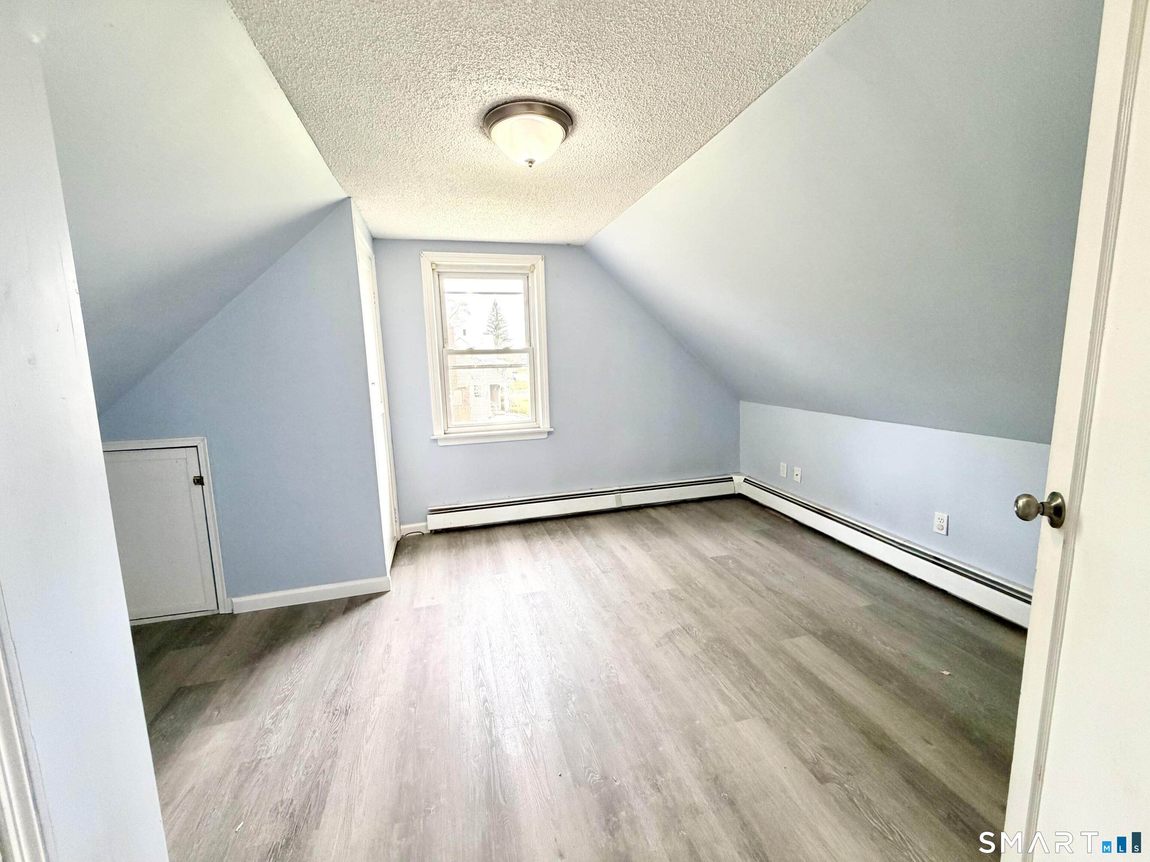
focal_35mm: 14
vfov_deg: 85.7
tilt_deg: -8.0
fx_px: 465
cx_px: 575
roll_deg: +1.9
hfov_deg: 102.1
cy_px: 431
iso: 250
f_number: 2.2
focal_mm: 2.22
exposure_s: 1/120
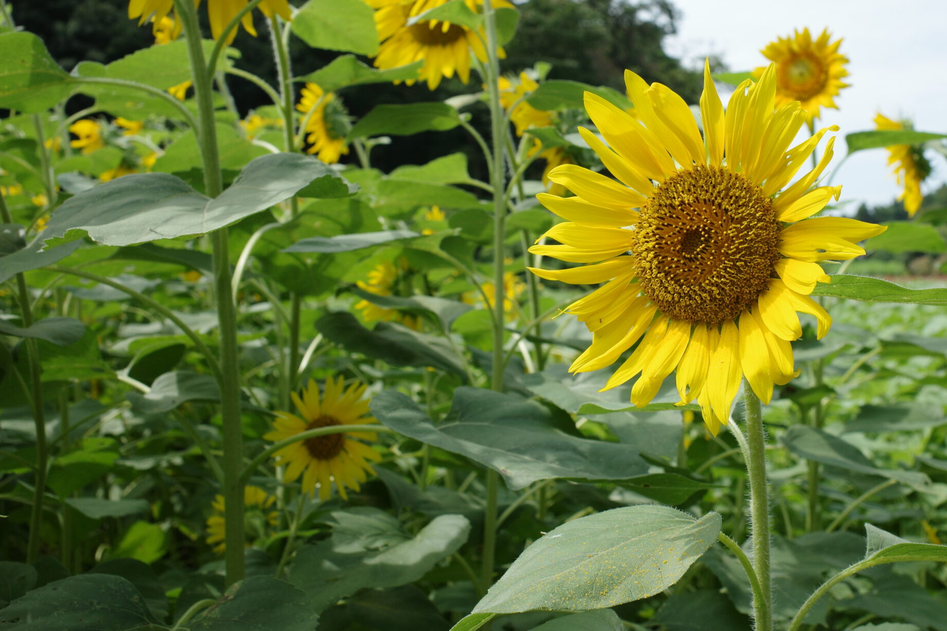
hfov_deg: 48.8
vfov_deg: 33.9
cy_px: 215
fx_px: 1026
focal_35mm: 39
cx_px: 622
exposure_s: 1/640
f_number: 5.6
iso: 200
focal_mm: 18.3
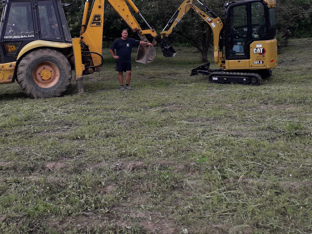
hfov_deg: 42.5
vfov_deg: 32.4
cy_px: 64
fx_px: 397
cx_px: 111
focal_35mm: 44
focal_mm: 3.6
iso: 40
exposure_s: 1/618
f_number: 1.9
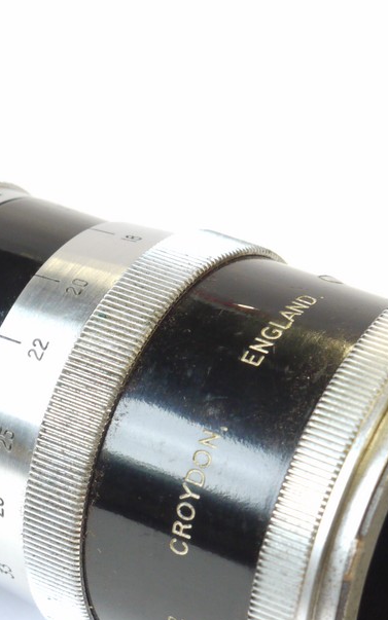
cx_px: 72
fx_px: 2926
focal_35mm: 173
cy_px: 405
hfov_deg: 7.6
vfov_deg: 12.1
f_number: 8
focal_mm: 41
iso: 800
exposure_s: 1/30
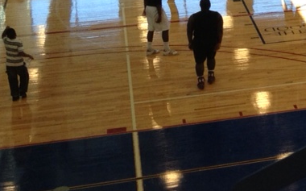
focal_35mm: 125
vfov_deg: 10.2
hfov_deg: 15.3
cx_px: 474
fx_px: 1042
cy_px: -80
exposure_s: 1/120
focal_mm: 4.28
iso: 100
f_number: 2.4
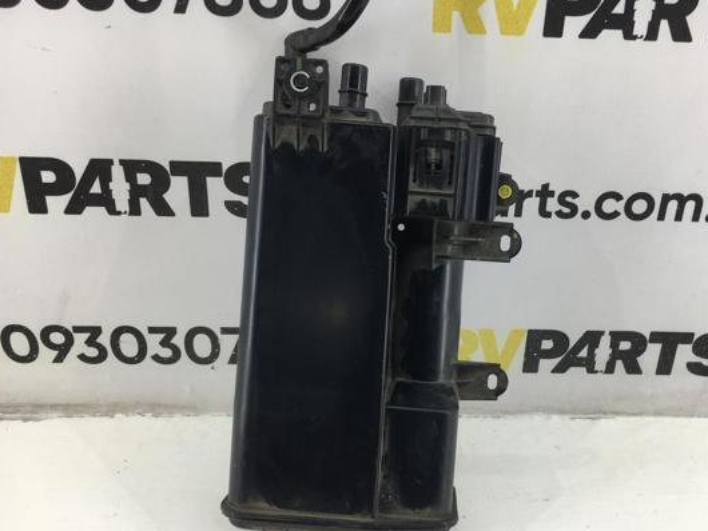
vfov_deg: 40.7
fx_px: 716
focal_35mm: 35
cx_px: 410
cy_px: 296
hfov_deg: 52.4
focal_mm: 4.15
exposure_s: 1/50
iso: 32
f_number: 2.2
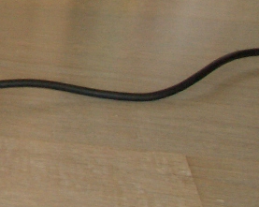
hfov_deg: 11.1
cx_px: -338
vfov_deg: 10.0
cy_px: -108
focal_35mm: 149
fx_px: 1141
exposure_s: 1/60
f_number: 2.8
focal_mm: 7.1
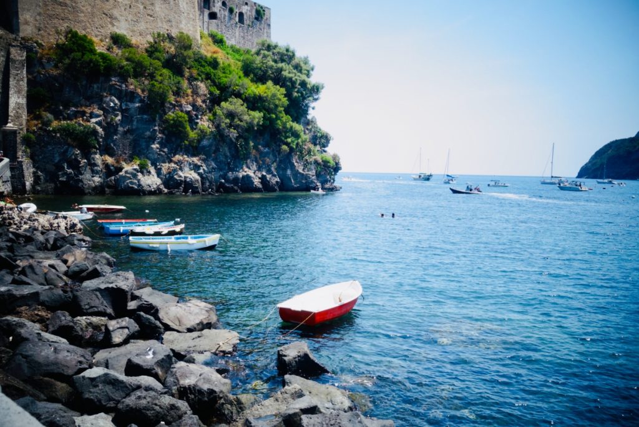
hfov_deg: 54.4
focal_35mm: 35
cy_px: 214
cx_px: 320
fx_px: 622
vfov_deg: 37.9
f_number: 5
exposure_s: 1/800
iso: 125
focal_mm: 12.81
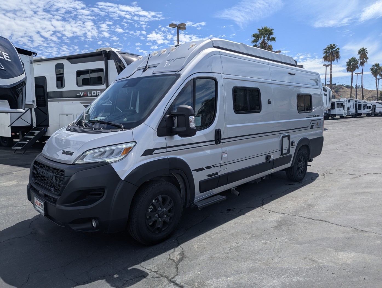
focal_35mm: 24
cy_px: 144
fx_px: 265
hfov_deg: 71.5
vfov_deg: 56.9
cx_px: 191
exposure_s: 1/2762
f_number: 1.85
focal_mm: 6.81
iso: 45
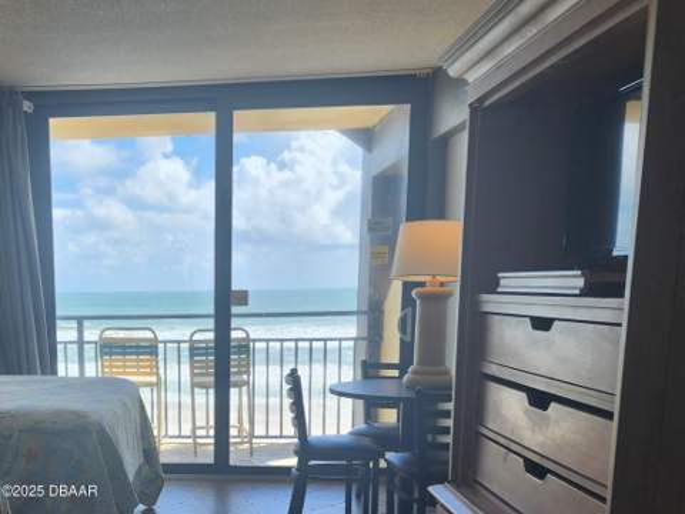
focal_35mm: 23
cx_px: 342
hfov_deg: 73.9
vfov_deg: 58.9
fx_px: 455
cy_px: 257
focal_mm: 6.4
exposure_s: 1/182
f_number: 1.8
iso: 32
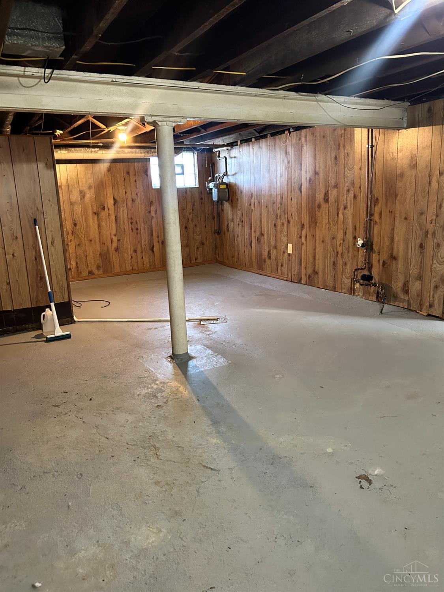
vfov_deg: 67.3
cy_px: 296
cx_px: 222
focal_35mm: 26
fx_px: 445
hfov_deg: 53.1
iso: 500
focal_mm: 5.7
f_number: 1.5
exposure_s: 1/40
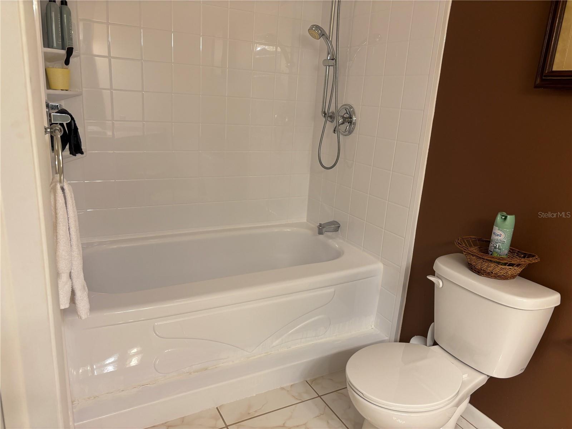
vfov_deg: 53.1
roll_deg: -3.7
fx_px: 430
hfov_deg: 67.3
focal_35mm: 26
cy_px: 214
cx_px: 286
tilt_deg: -15.5
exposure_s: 1/60
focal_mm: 5.96
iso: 100
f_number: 1.6
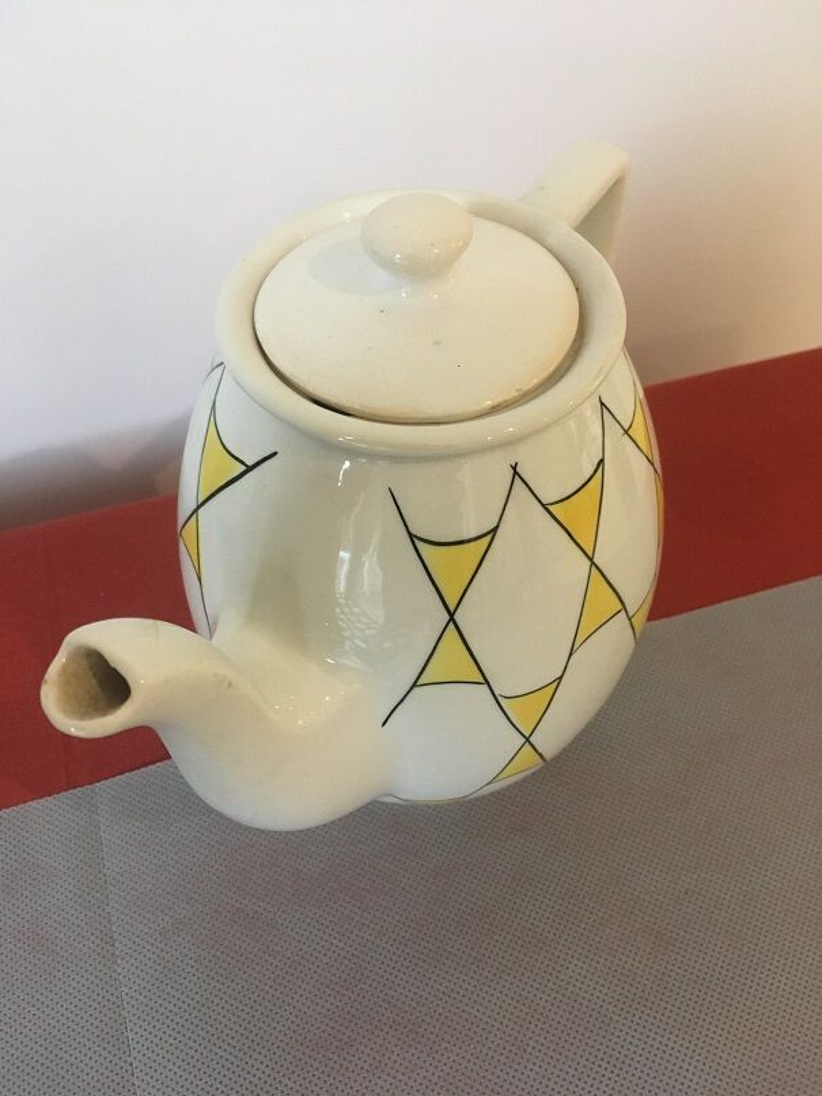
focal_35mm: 29
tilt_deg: -52.9
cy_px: 548
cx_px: 411
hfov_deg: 48.2
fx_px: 918
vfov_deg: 61.7
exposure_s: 1/33
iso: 250
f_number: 2.2
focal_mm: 4.15
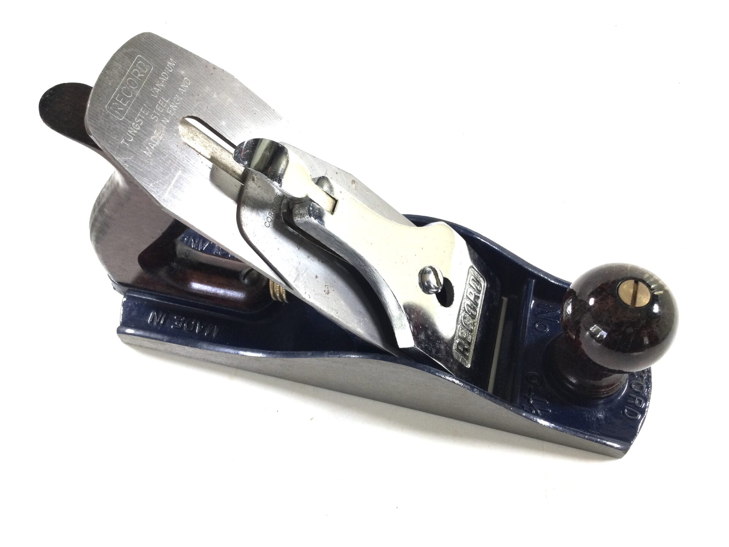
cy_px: 274
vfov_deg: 45.4
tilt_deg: -60.0
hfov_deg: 58.4
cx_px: 364
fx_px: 653
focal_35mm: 31
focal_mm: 3.3
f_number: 2.4
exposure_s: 1/100
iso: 50
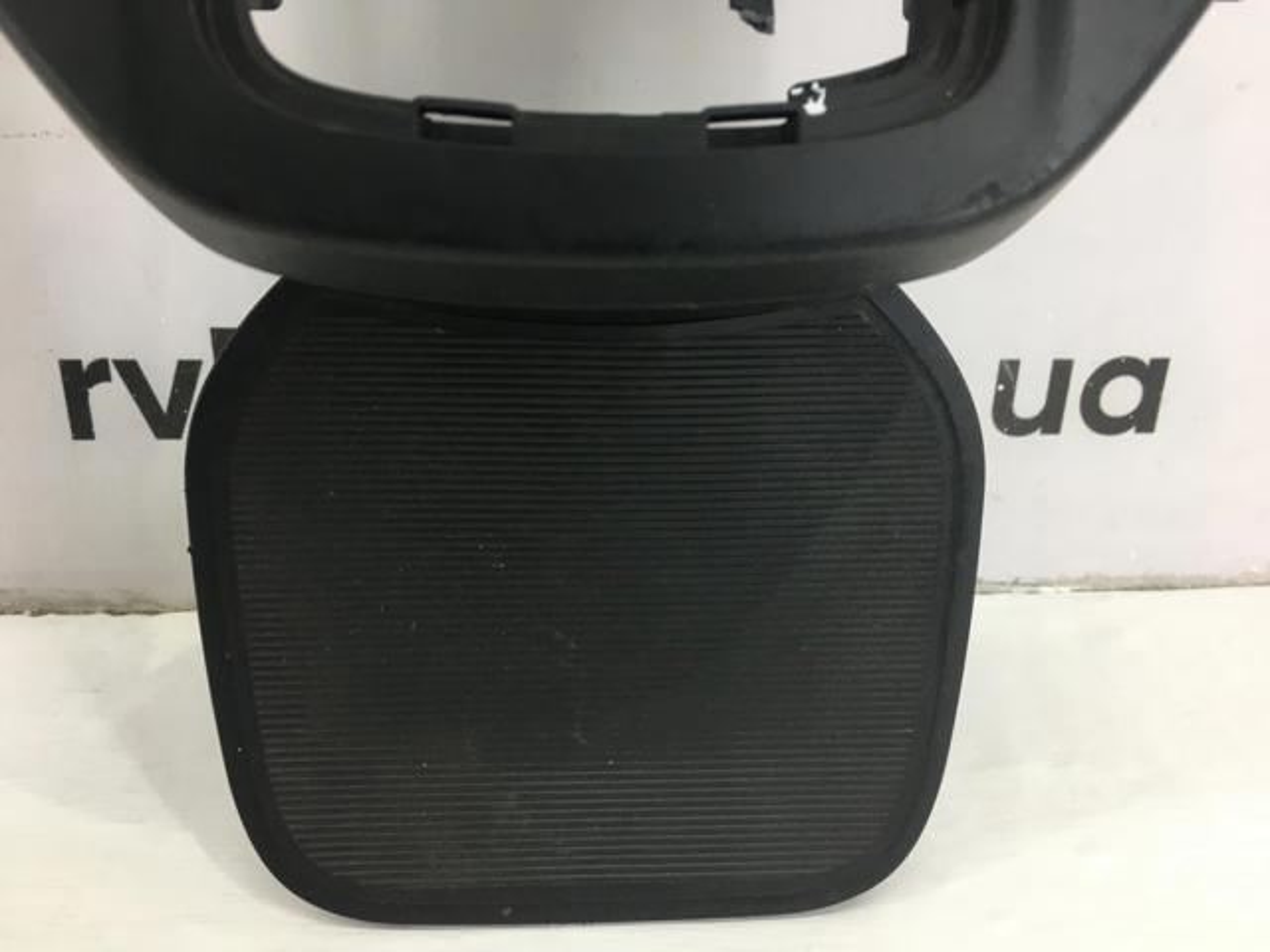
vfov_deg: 48.2
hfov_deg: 61.7
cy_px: 476
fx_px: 1064
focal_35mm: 29
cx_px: 635
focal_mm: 4.15
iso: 32
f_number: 2.2
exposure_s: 1/33
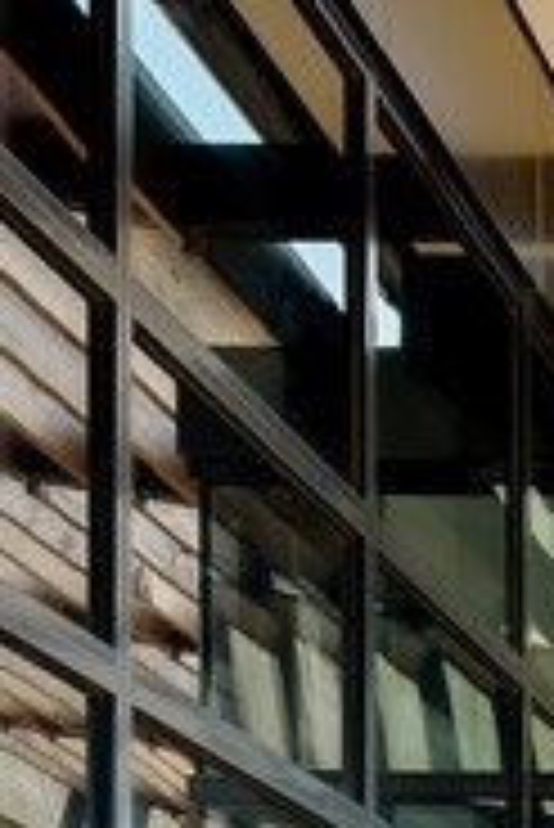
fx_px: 3156
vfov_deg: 13.8
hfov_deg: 9.1
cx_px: 1286
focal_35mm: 137
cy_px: 1341
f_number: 6.3
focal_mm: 28
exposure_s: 1/13
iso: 31
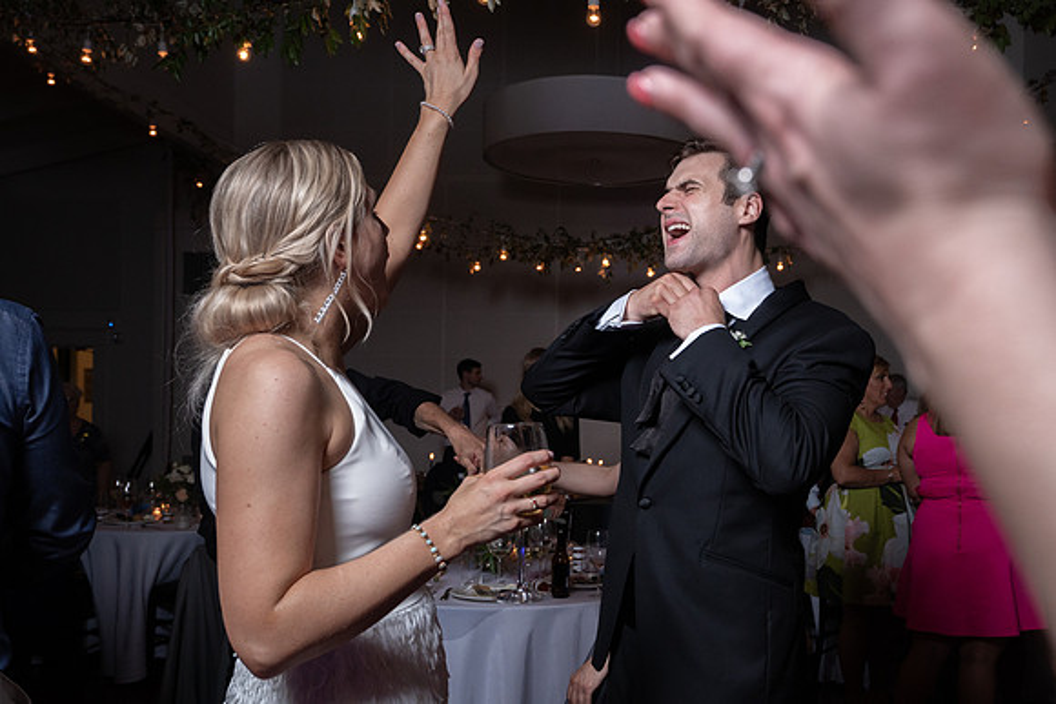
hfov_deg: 51.9
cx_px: 592
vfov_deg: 35.9
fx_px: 1083
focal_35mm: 37
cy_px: 416
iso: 2000
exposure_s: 1/200
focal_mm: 31
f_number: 5.6
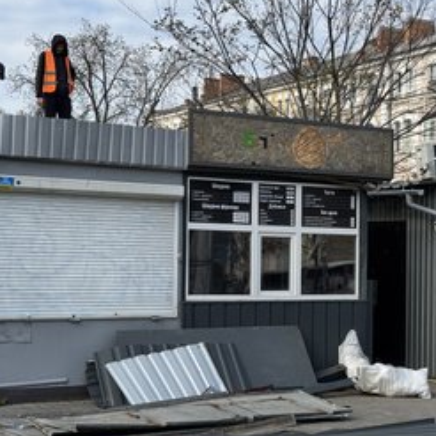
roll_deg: -0.8
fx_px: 983
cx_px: 282
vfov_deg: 25.0
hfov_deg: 24.9
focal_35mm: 69
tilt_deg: +2.7
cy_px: 213
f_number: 1.78
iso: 64
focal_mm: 6.76
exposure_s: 1/2415
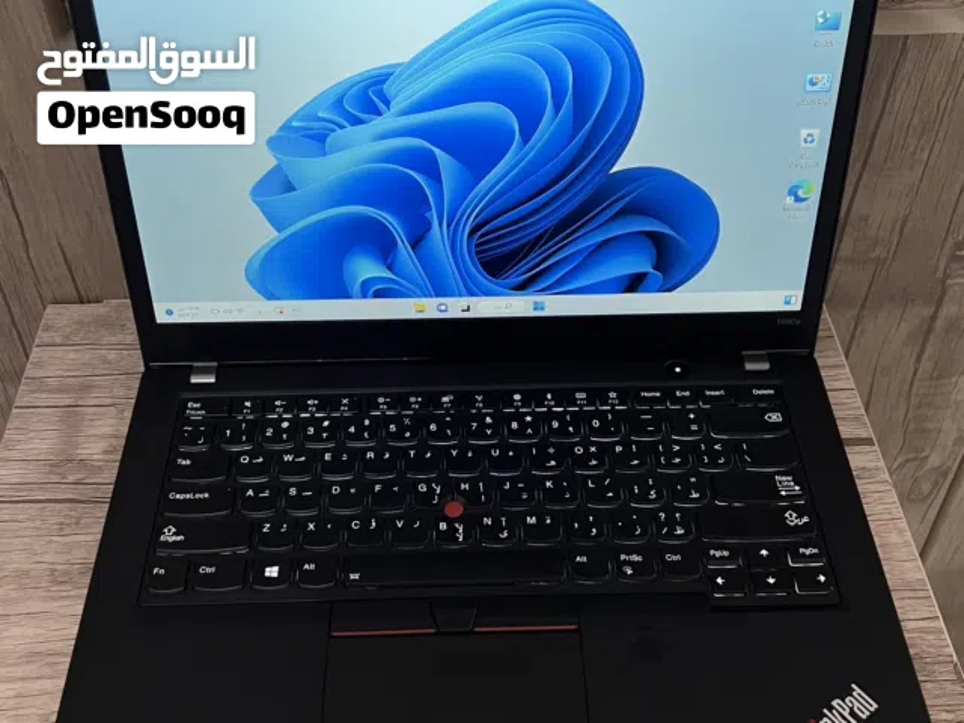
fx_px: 724
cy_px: 362
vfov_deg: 53.1
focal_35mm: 26
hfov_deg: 67.3
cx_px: 482
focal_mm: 5.7
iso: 200
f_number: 1.5
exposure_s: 1/60
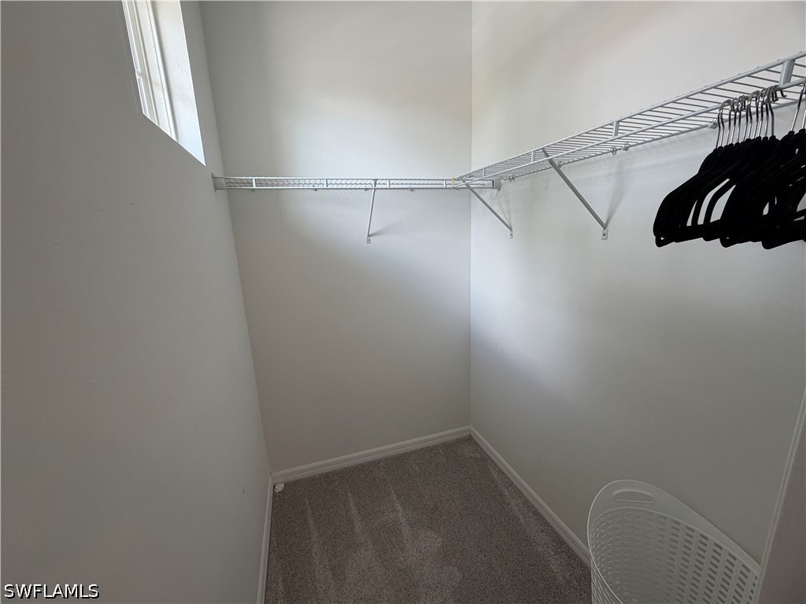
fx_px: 326
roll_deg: +2.9
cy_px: 302
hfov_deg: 102.1
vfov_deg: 85.7
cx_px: 403
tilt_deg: -11.7
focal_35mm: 14
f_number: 2.2
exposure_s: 1/120
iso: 200
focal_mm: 2.22
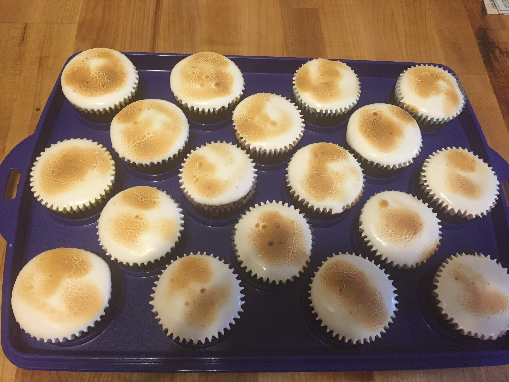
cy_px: 191
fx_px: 426
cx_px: 254
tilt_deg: -64.4
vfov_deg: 48.2
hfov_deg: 61.7
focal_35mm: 29
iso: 160
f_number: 2.2
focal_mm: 4.15
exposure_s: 1/30
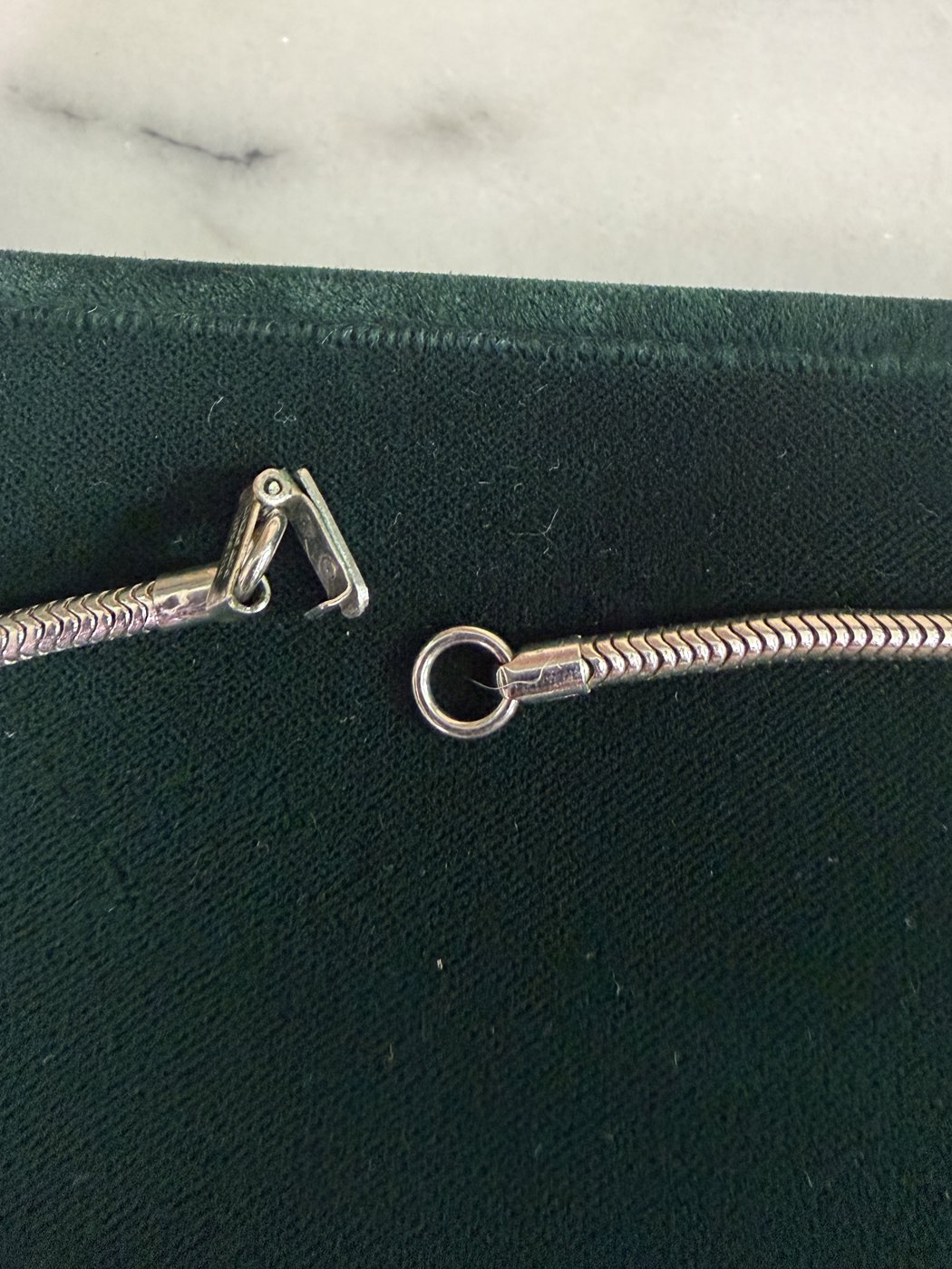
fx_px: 880
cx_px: 476
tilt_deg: -79.9
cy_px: 634
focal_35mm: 24
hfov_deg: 56.8
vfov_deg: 71.6
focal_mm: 2.22
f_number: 2.2
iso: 640
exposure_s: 1/60
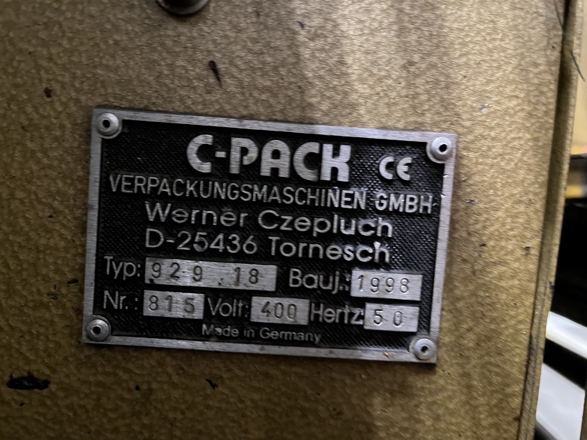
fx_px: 441
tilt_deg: -4.0
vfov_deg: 53.1
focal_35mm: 26
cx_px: 294
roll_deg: -3.9
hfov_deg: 67.3
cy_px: 220
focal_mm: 5.1
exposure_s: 1/25
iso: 640
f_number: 1.6
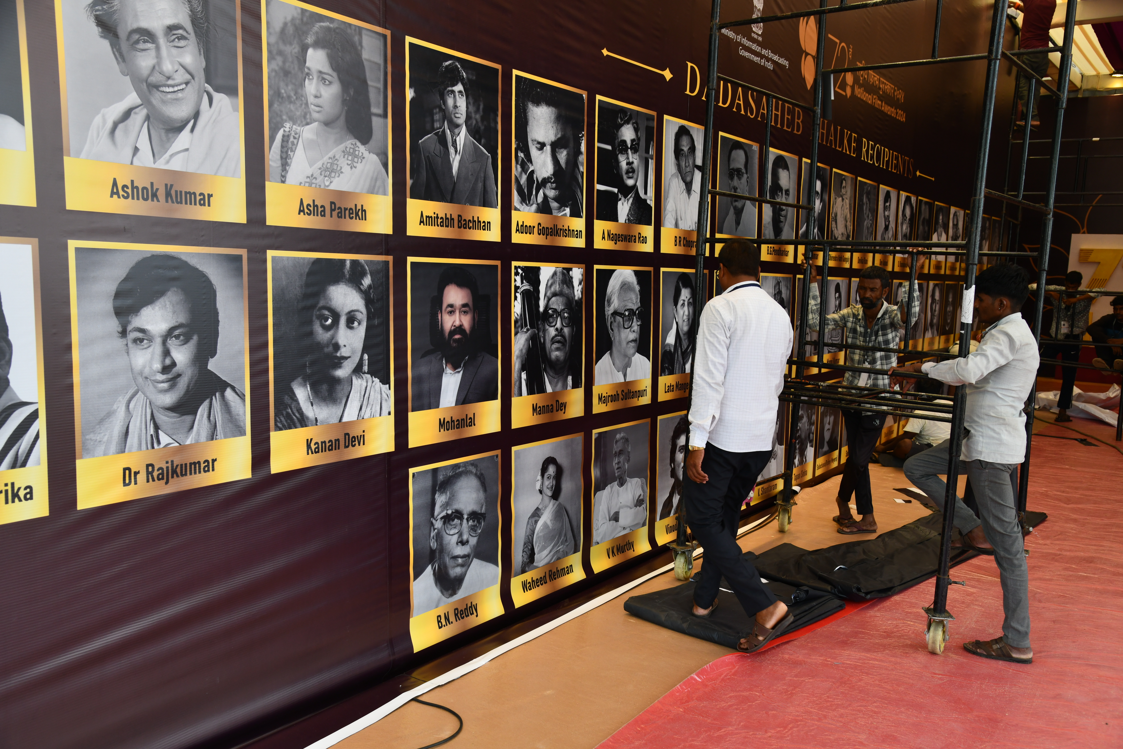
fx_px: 998
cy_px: 374
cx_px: 562
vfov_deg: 41.1
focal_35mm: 32
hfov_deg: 58.7
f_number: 6.3
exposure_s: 1/400
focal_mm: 32
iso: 400
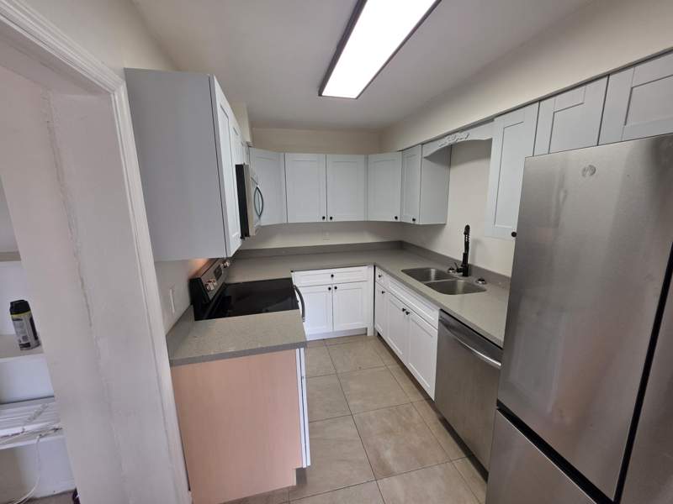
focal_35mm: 13
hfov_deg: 106.2
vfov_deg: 89.9
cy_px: 252
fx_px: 253
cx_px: 336
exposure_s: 1/120
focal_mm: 2.2
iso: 64
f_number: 1.9
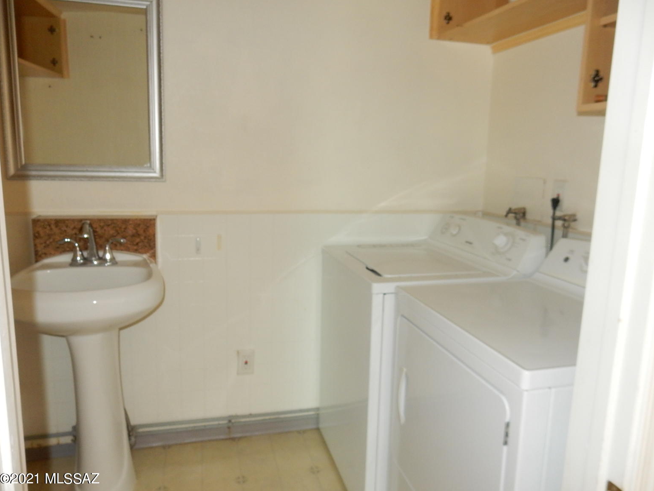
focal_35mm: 26
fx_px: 491
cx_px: 338
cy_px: 246
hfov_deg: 67.3
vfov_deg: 53.1
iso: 200
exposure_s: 1/30
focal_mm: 4.5
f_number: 3.7
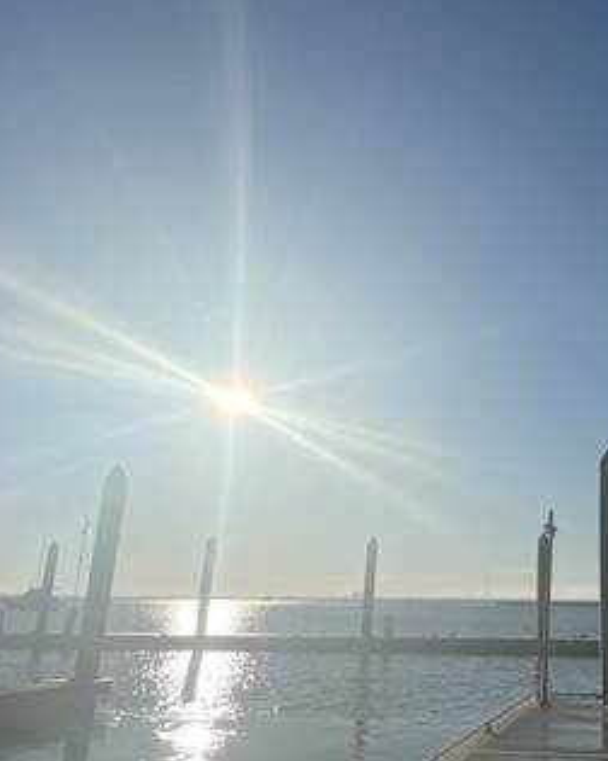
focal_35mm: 43
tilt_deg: +15.6
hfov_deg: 33.1
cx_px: 544
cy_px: 321
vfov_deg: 42.8
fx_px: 967
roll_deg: -0.1
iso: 32
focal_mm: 4.2
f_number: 1.6
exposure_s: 1/20408
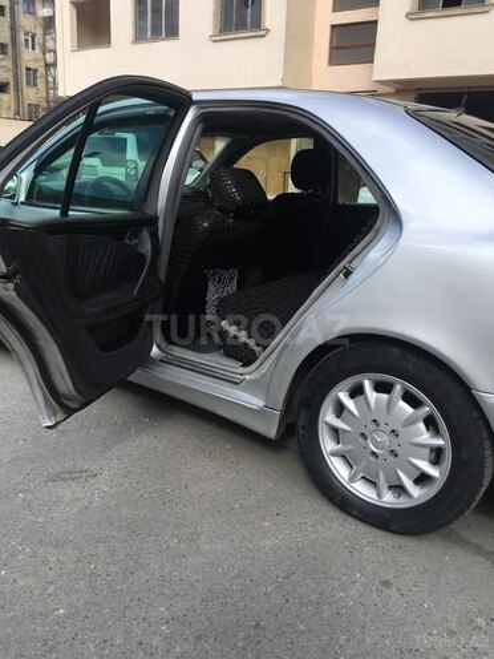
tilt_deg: -14.8
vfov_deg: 61.7
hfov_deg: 48.2
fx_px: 552
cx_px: 247
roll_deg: -3.3
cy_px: 330
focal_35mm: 29
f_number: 2.2
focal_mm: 4.15
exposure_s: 1/705
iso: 25
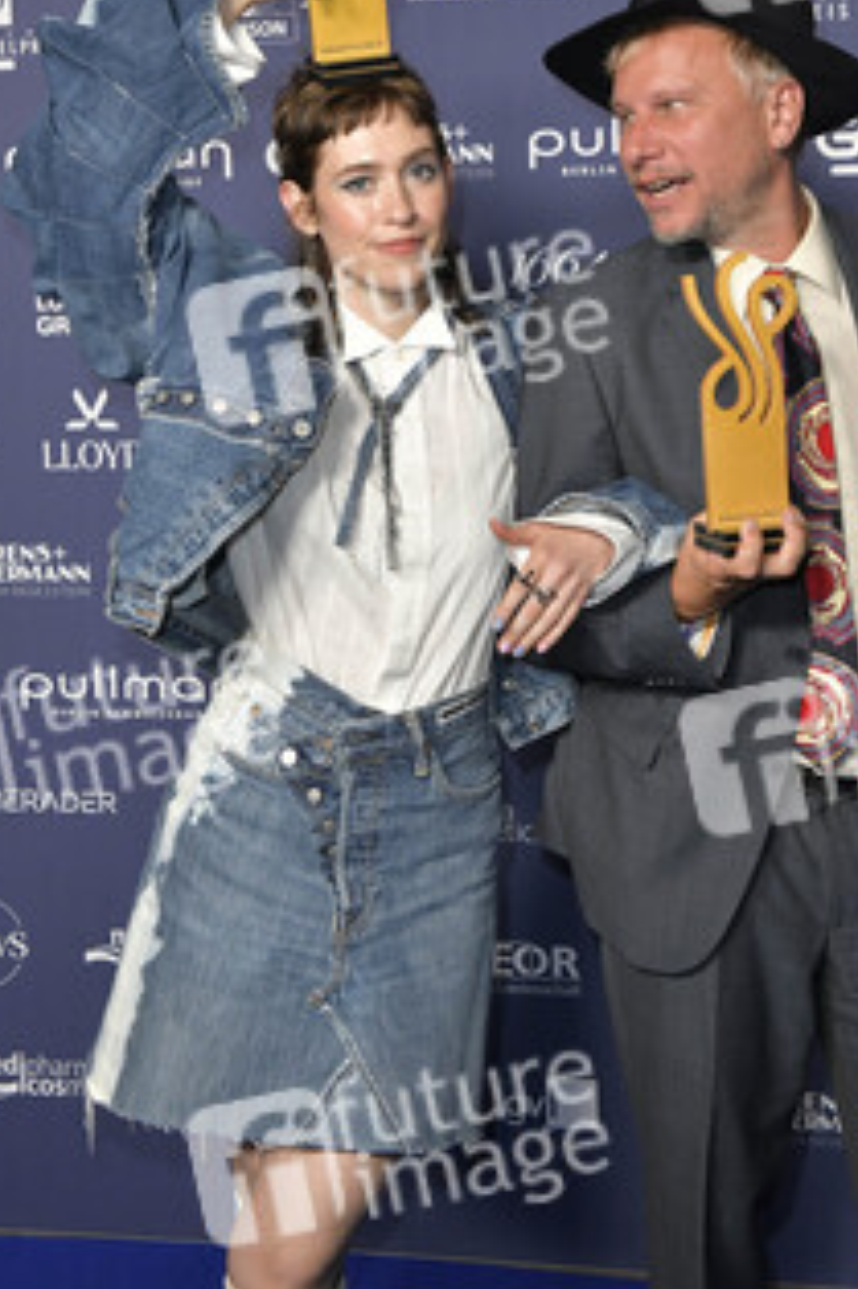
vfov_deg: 35.6
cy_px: 534
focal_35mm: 56
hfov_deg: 24.1
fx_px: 2004
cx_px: 517
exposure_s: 1/250
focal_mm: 44
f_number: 6.3
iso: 2000
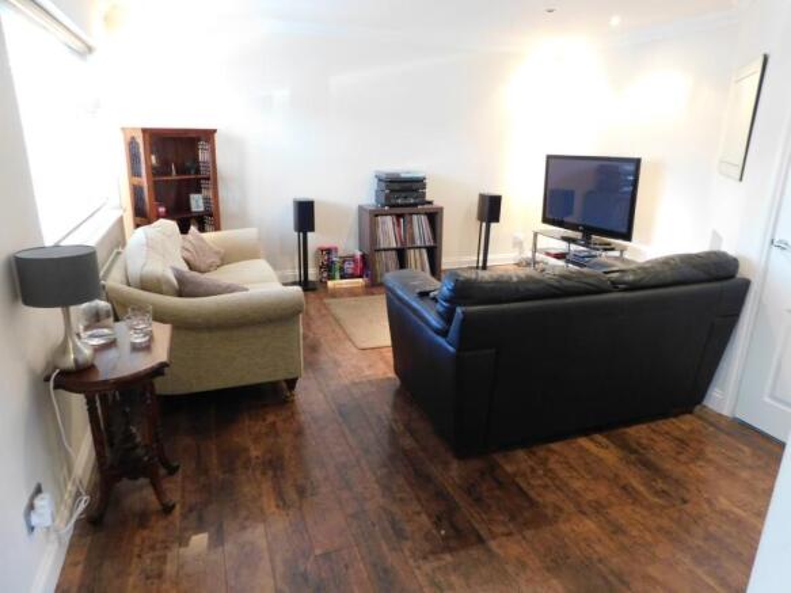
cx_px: 396
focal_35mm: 23
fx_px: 525
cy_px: 296
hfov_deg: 73.9
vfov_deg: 58.9
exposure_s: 1/8
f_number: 3
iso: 400
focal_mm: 4
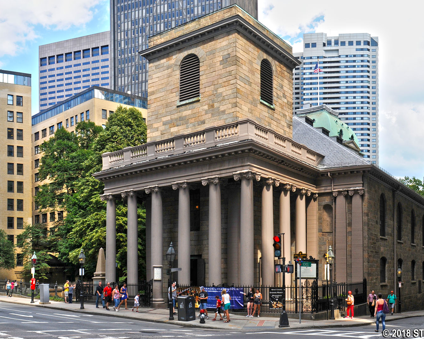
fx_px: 427
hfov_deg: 52.7
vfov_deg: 43.4
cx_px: 242
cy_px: 169
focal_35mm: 34
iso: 200
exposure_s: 1/80
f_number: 10
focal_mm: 20
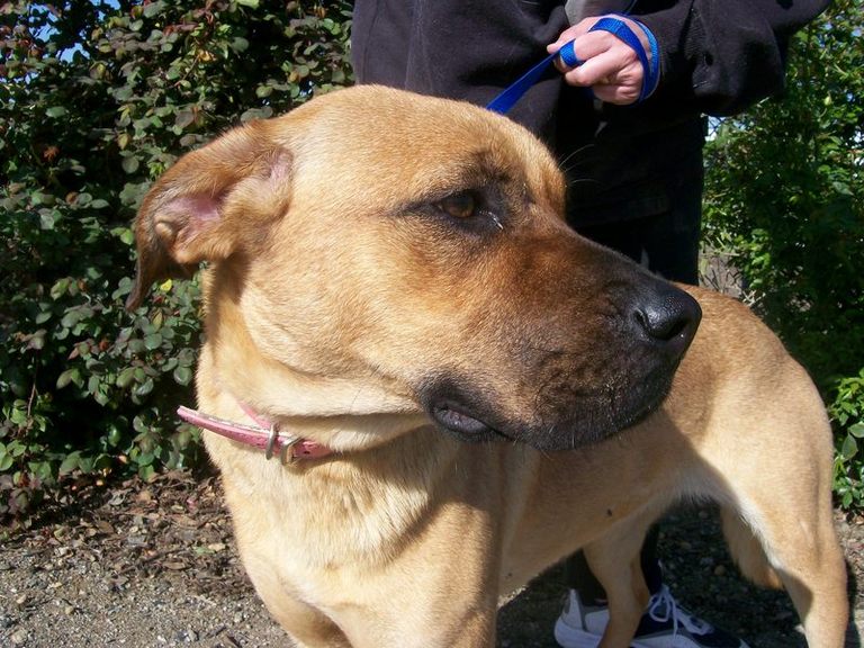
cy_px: 324
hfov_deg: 51.4
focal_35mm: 36
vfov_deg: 39.7
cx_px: 432
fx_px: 899
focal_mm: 6
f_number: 4.8
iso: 80
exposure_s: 1/634
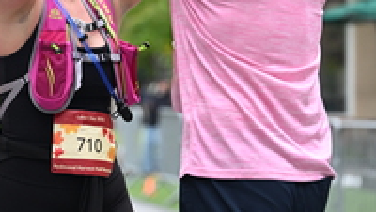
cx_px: 110
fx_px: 2525
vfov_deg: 4.8
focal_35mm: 253
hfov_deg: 8.5
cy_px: -6
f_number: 2.8
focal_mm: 88
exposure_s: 1/1600
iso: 640
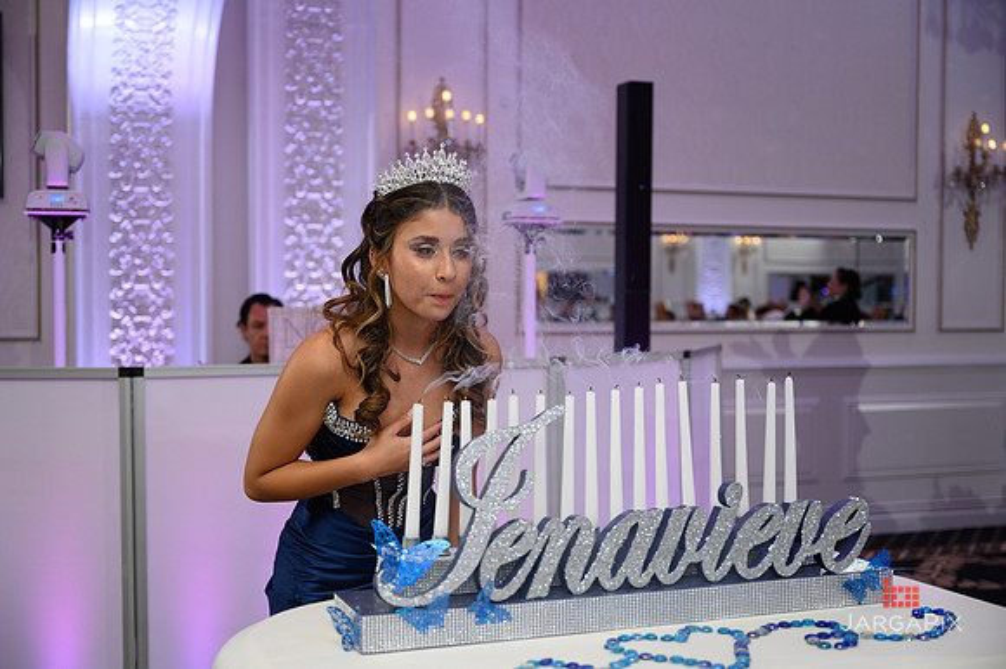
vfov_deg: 29.8
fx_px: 1257
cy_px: 334
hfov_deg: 43.6
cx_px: 503
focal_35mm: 45
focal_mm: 45
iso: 1000
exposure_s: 1/200
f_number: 2.8
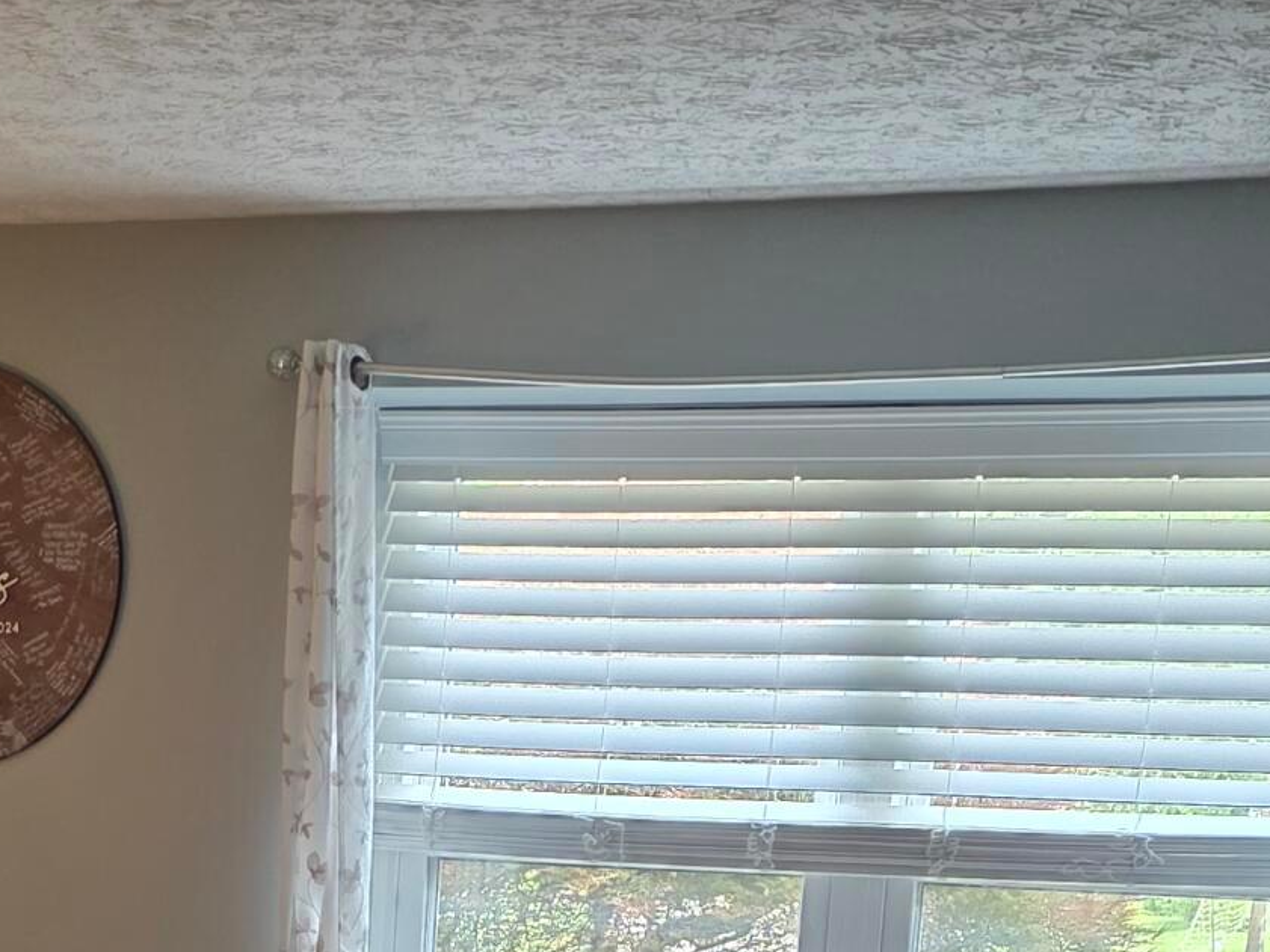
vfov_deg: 16.9
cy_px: 1263
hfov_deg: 23.5
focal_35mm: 82
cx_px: 260
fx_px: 3009
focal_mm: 6.25
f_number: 1.7
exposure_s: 1/120
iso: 500
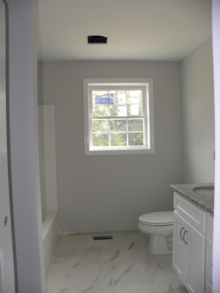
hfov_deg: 53.1
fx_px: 220
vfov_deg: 67.3
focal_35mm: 26
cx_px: 110
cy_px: 146
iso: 92
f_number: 2.8
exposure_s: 1/73.8
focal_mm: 4.6
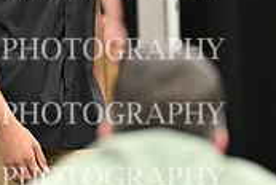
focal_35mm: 670
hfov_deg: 3.1
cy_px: 17
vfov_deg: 2.1
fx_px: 5145
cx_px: -6
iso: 6400
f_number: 2.8
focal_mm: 200
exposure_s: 1/500
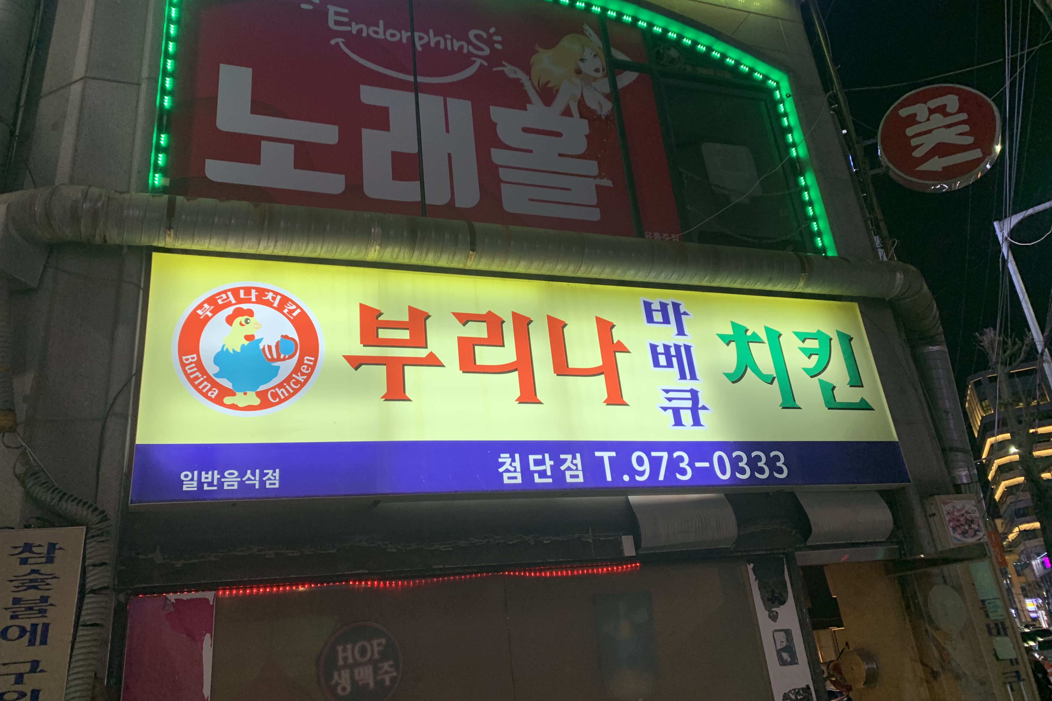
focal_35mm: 28
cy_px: 306
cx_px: 512
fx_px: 818
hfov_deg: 65.5
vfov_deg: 46.3
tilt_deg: +26.1
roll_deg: +4.0
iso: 64
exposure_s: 1/60
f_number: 1.8
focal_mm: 4.25
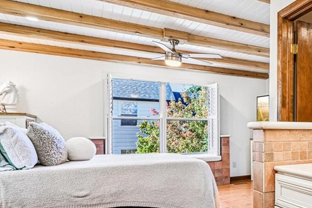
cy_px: 127
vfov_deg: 37.6
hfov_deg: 43.2
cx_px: 338
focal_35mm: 35
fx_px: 303
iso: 280
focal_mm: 14
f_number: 8
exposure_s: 1/15
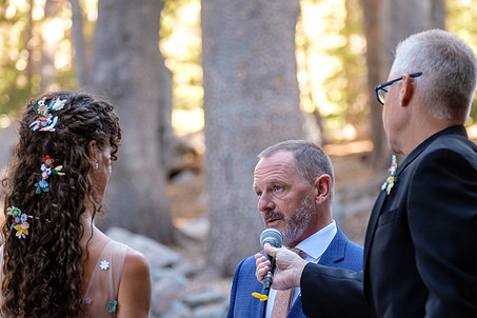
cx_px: 246
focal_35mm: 174
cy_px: 200
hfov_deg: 11.8
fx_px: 2305
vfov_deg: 7.9
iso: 1000
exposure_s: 1/210
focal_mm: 90.6
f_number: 2.8
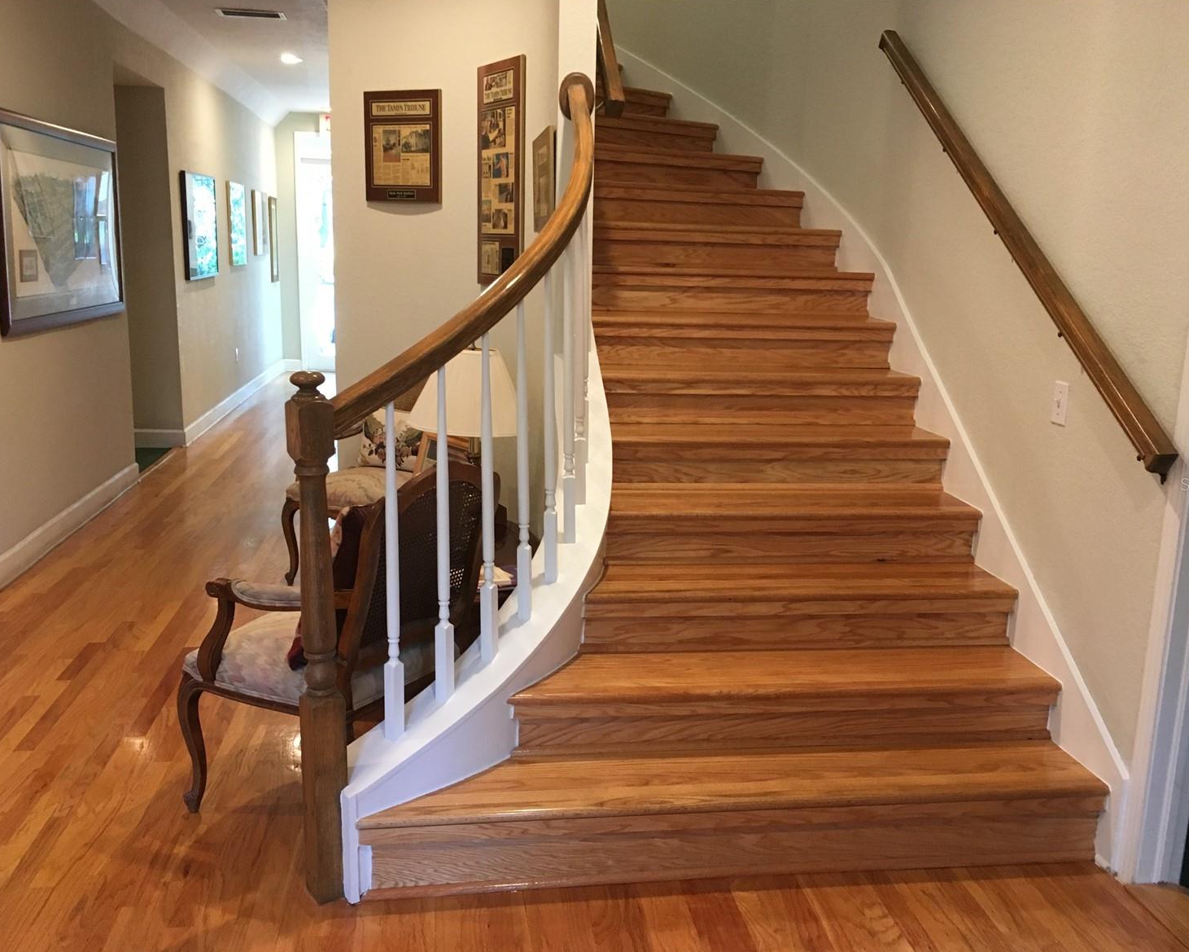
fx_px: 1091
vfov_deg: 47.1
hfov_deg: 57.2
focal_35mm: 31
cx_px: 606
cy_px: 484
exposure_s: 1/30
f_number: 2.2
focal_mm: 4.15
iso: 160
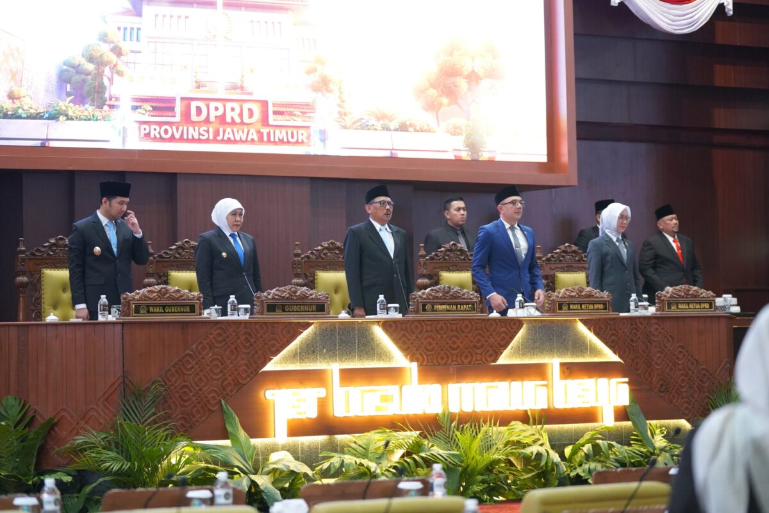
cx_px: 384
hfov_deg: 21.2
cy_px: 256
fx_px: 2051
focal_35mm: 96
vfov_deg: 14.3
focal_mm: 96
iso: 5000
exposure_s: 1/125
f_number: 2.8
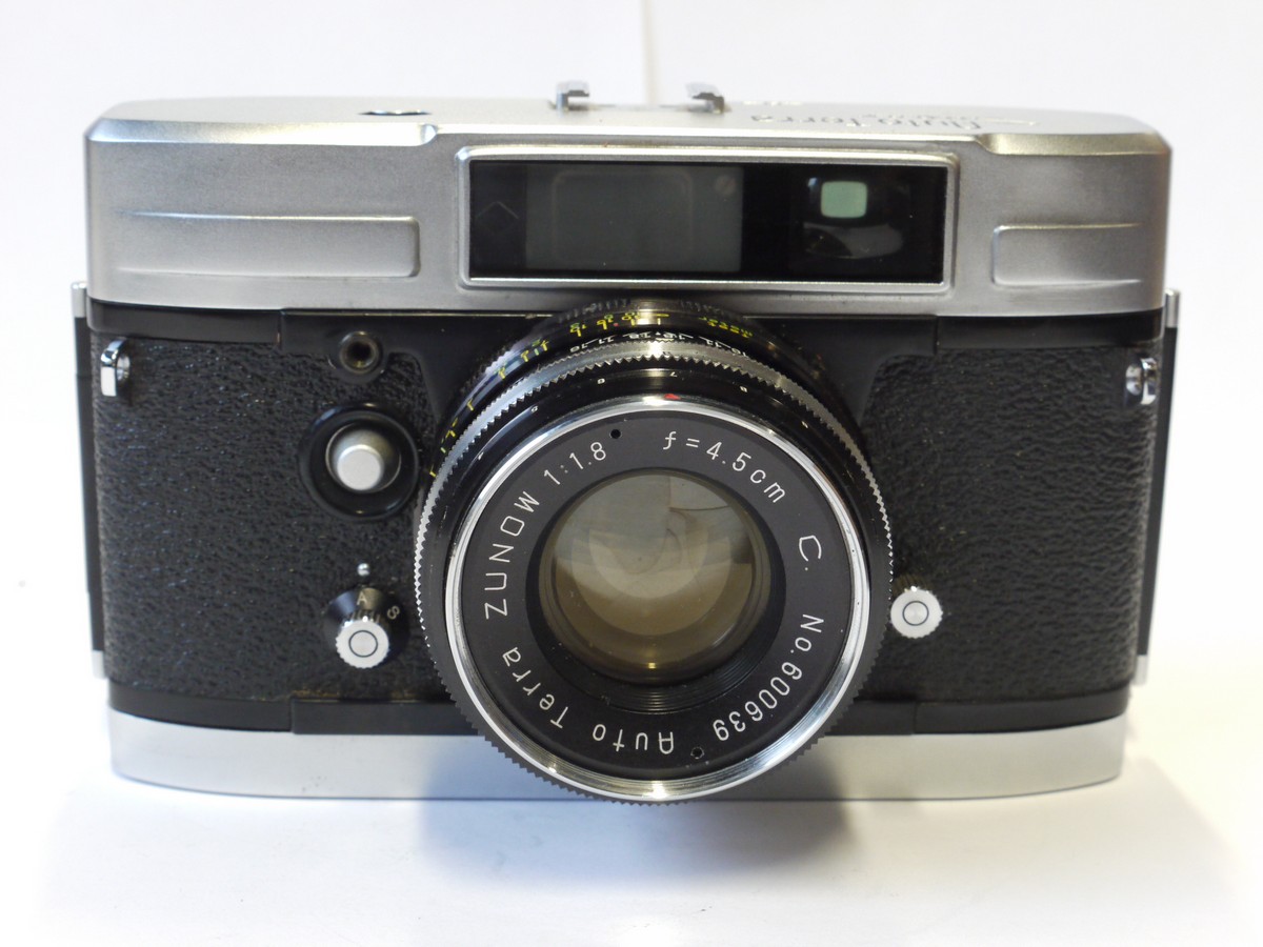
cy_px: 474
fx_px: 2262
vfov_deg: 23.7
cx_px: 632
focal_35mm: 62
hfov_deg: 31.2
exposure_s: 1/15
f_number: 10
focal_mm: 31
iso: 800
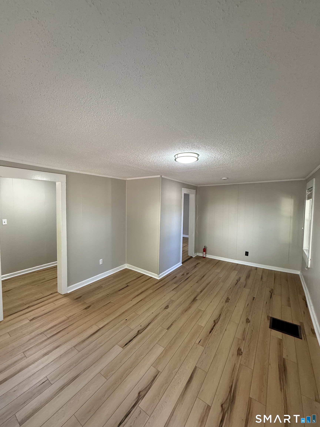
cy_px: 214
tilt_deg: -3.0
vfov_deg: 102.1
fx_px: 173
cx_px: 160
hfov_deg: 85.7
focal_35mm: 14
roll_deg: -1.3
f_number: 2.2
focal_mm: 2.22
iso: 250
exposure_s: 1/60
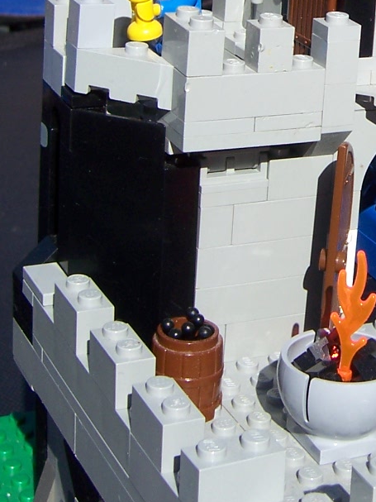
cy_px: 16
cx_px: 461
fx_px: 1333
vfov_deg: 20.7
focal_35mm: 92
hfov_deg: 15.4
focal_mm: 6.2
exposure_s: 1/640
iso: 80
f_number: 4.5
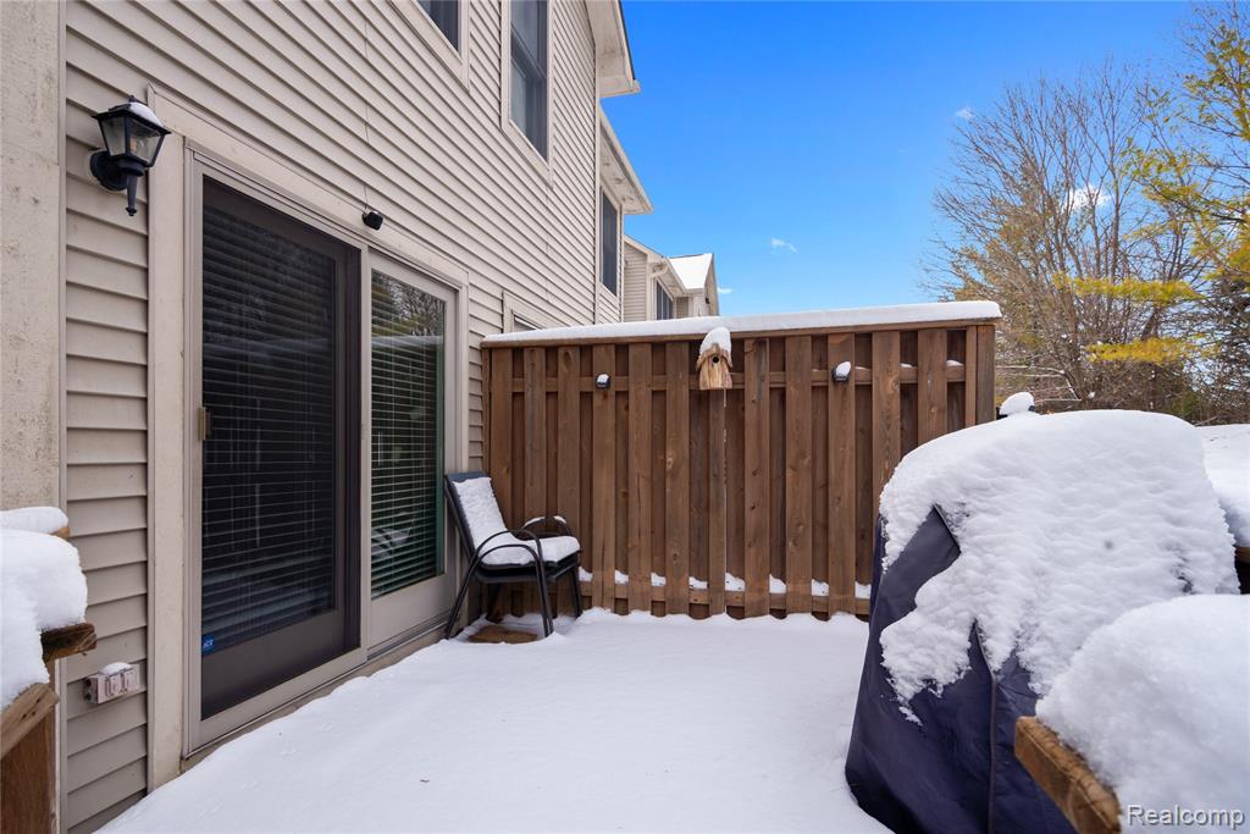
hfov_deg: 61.9
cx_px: 625
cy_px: 417
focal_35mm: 30
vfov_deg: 43.6
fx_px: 1042
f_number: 9
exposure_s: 1/100
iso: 320
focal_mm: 30
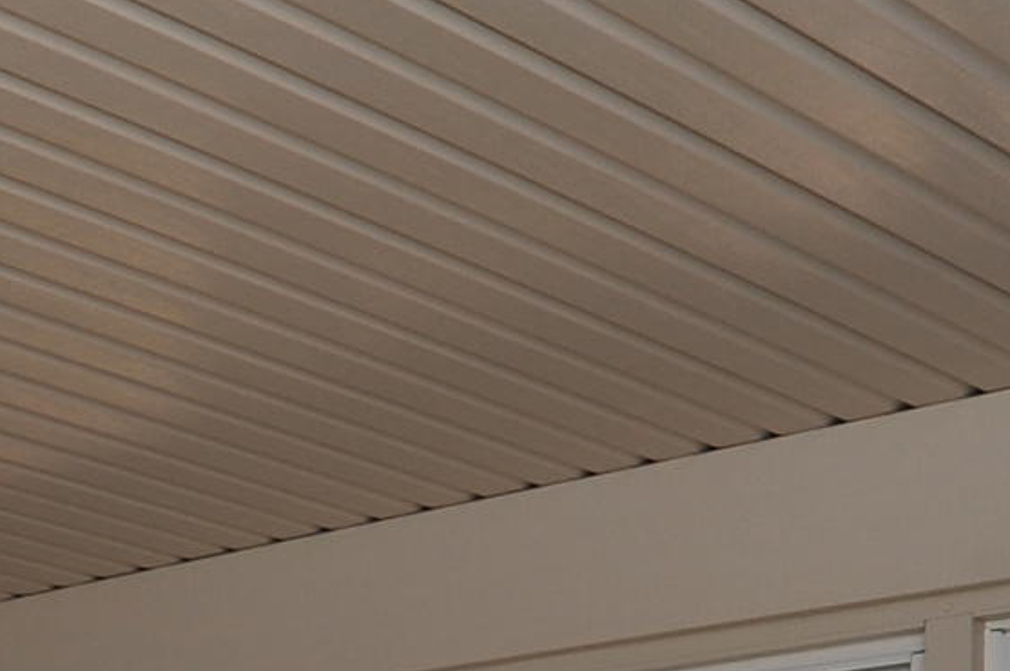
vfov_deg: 12.8
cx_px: -678
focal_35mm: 97
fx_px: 2718
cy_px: 1208
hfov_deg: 17.8
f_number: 10
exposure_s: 1/125
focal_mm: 18
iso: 320
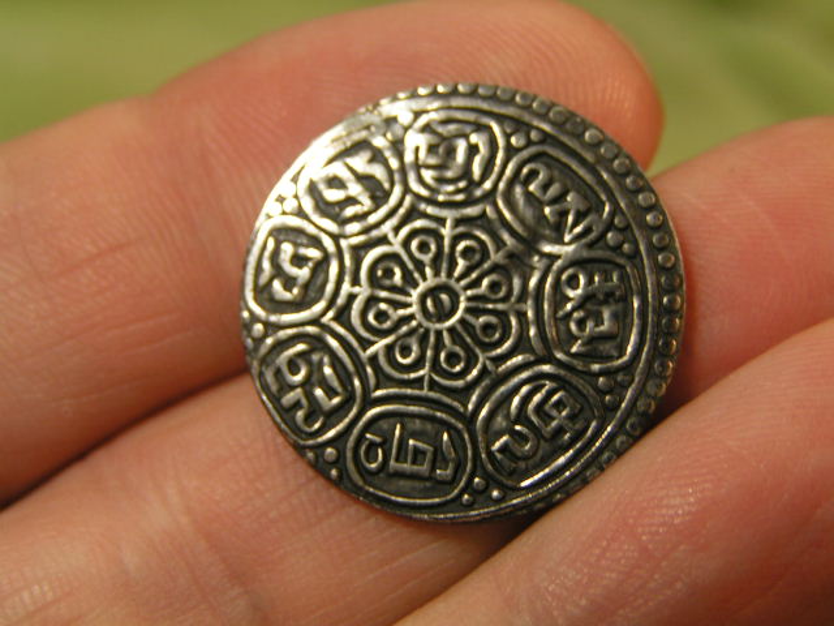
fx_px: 1518
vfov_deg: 23.3
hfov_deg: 30.7
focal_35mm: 63
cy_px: 313
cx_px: 417
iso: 50
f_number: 3.5
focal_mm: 9.7
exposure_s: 1/100
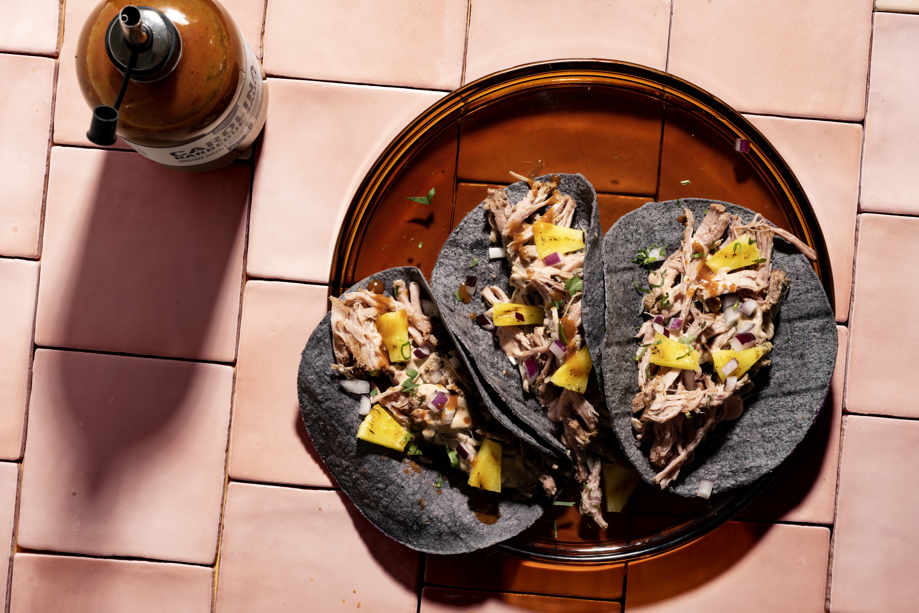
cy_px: 306
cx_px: 460
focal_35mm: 85
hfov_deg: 23.9
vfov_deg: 16.1
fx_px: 2170
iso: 100
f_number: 16
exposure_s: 1/8
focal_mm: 85
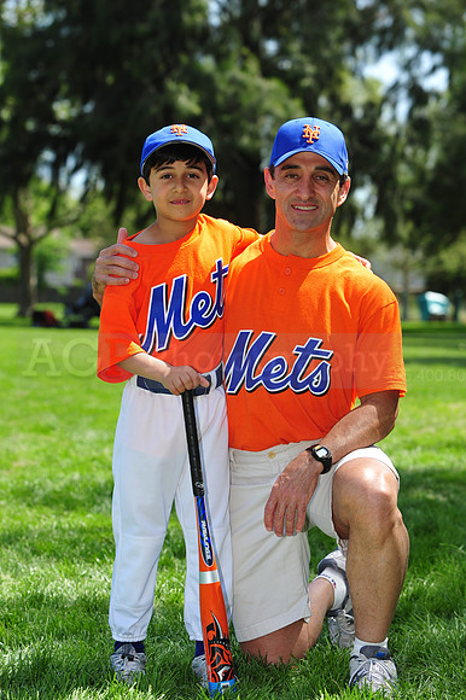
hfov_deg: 13.0
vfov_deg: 19.5
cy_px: 350
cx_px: 233
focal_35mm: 105
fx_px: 2041
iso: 200
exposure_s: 1/400
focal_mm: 105
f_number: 6.3
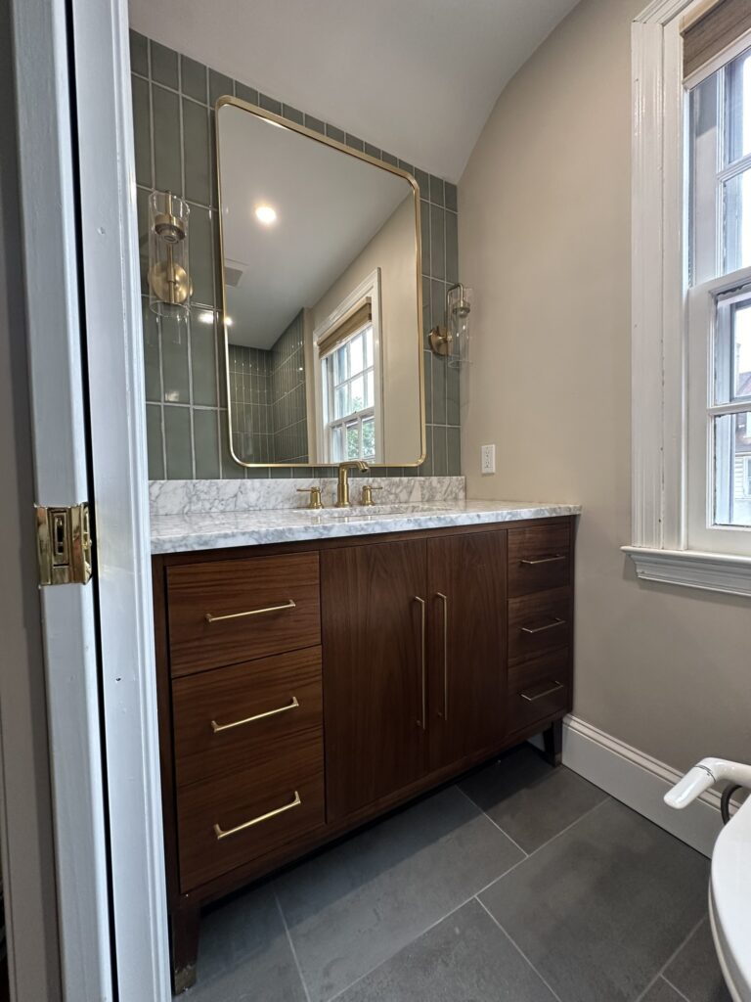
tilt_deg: -1.9
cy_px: 501
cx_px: 376
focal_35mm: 14
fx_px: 405
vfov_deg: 102.1
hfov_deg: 85.7
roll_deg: +0.9
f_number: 2.2
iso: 200
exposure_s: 1/60
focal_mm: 2.22
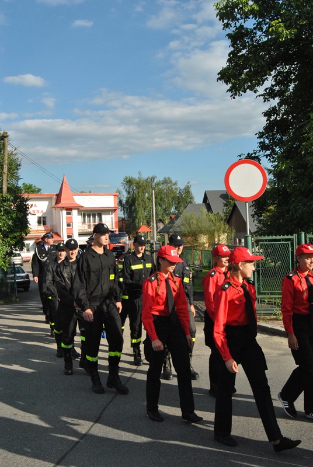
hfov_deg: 34.3
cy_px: 234
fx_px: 507
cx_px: 156
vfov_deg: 49.5
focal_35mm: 39
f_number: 13
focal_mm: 26
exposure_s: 1/640
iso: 800
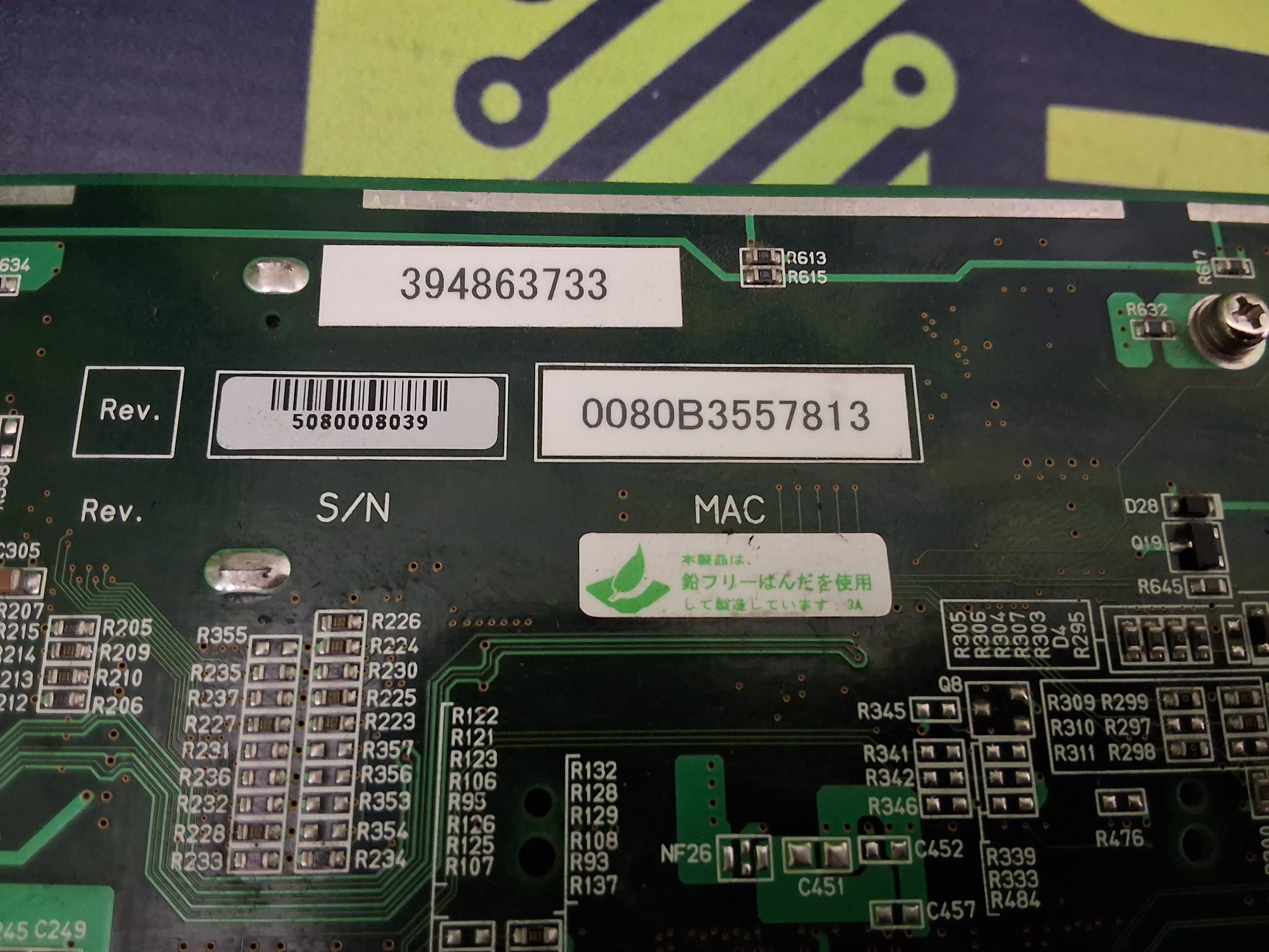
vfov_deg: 49.7
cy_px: 476
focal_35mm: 28
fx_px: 1026
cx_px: 634
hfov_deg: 63.4
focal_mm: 2.91
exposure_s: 1/20
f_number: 1.9
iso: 500
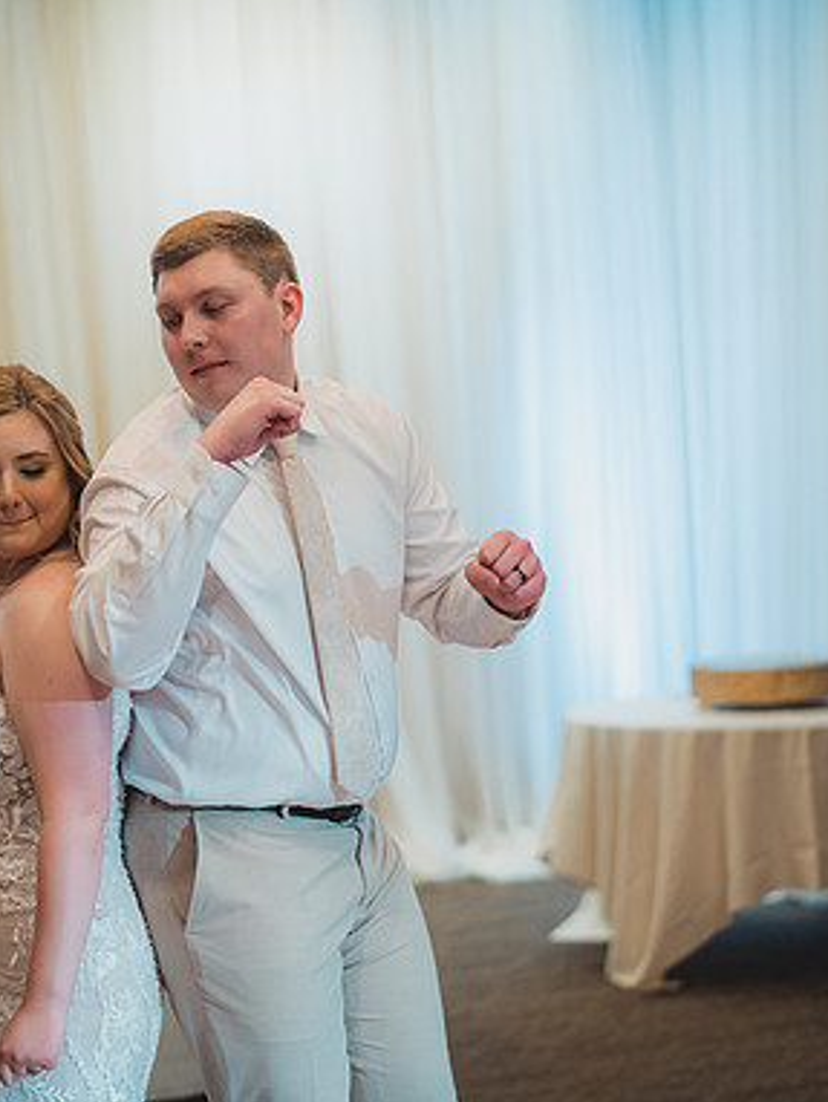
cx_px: 211
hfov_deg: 20.0
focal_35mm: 73
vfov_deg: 26.7
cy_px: 555
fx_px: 2326
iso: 1250
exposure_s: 1/500
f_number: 1.4
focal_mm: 50
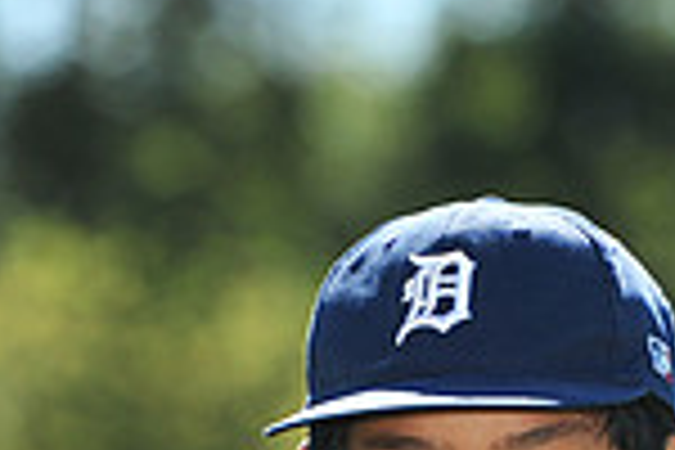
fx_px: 12712
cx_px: 531
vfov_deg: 2.0
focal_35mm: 678
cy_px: 688
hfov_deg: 3.0
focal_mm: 175
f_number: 5
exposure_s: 1/1600
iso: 320
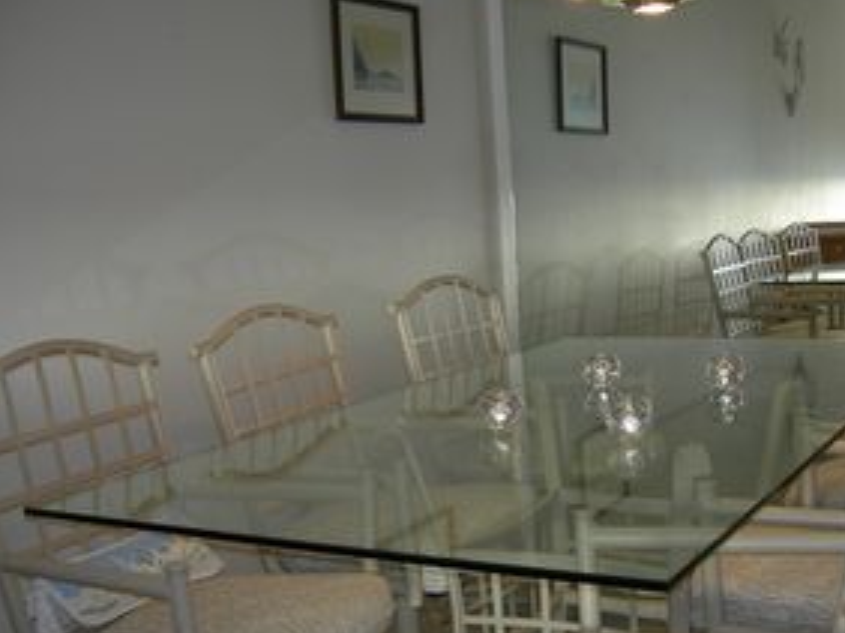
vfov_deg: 30.7
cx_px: 497
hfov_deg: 40.3
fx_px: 1146
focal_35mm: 47
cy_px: 387
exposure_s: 1/30
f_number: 2.7
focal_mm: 7.5
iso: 64
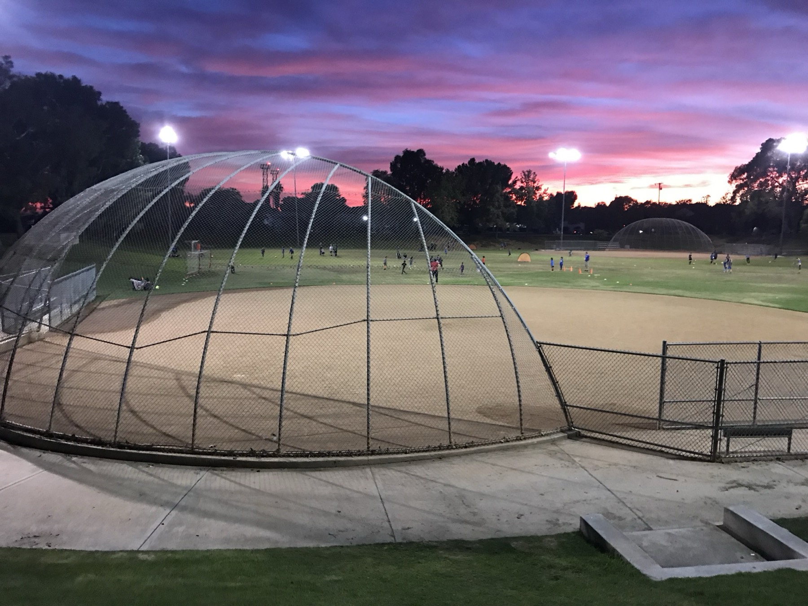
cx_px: 404
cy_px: 303
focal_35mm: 28
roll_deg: -2.0
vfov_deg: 49.7
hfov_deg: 63.4
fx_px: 654
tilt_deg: -7.2
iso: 100
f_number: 1.8
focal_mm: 3.99
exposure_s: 1/15
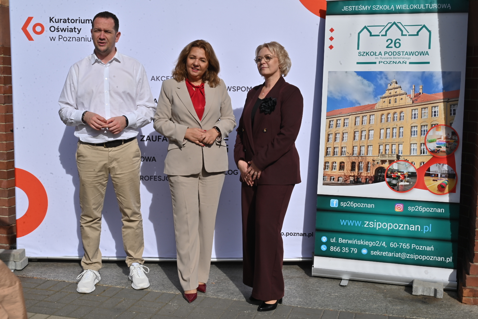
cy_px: 160
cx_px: 239
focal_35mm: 44
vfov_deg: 30.5
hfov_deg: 44.5
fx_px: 584
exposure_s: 1/125
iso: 100
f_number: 22
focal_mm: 44
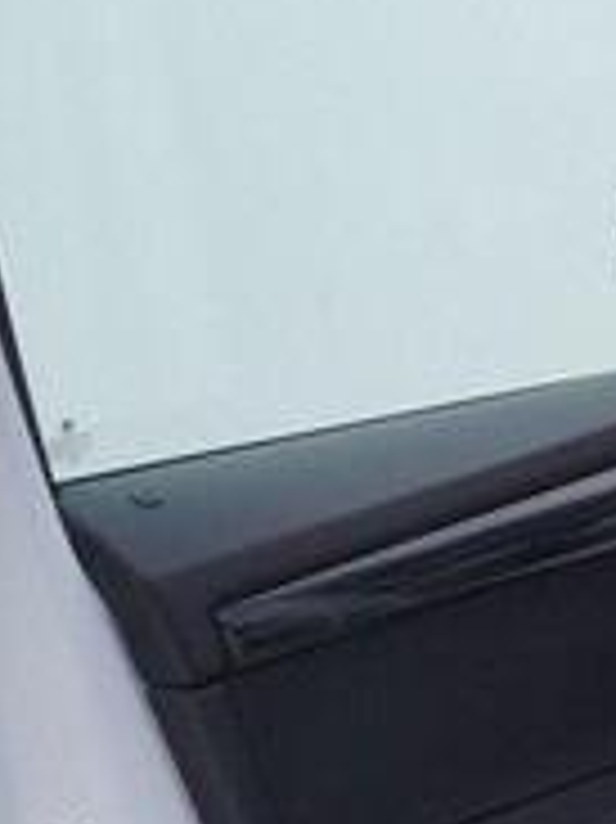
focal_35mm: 104
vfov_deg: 18.9
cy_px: 471
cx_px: 1156
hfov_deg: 12.7
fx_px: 2470
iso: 125
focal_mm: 24
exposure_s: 1/60
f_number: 4
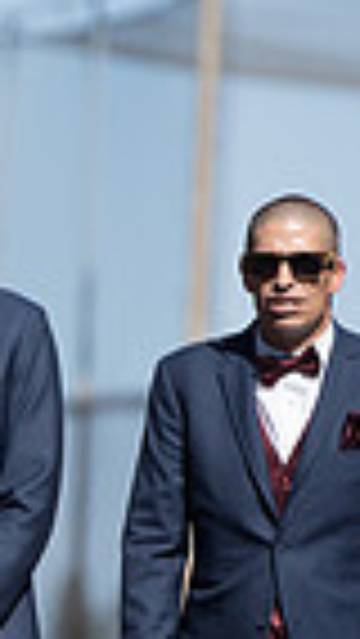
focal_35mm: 979
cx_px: -661
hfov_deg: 1.2
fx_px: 16594
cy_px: 518
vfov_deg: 2.2
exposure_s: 1/4000
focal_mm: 200
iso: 200
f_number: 2.8
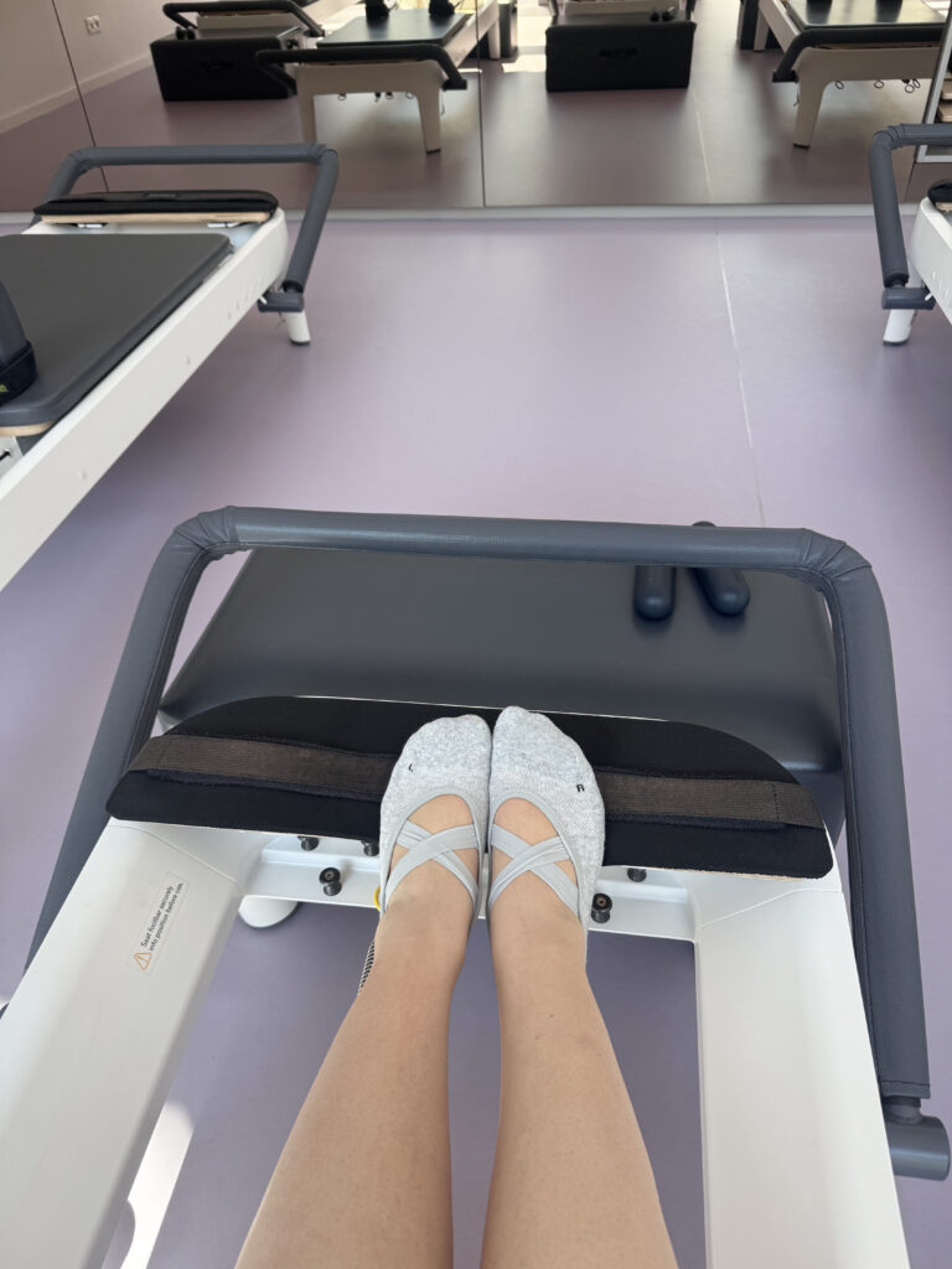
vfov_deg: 71.6
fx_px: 880
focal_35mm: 24
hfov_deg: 56.8
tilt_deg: -40.2
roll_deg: +3.6
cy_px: 634
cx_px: 476
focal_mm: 6.76
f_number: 1.78
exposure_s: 1/409
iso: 80
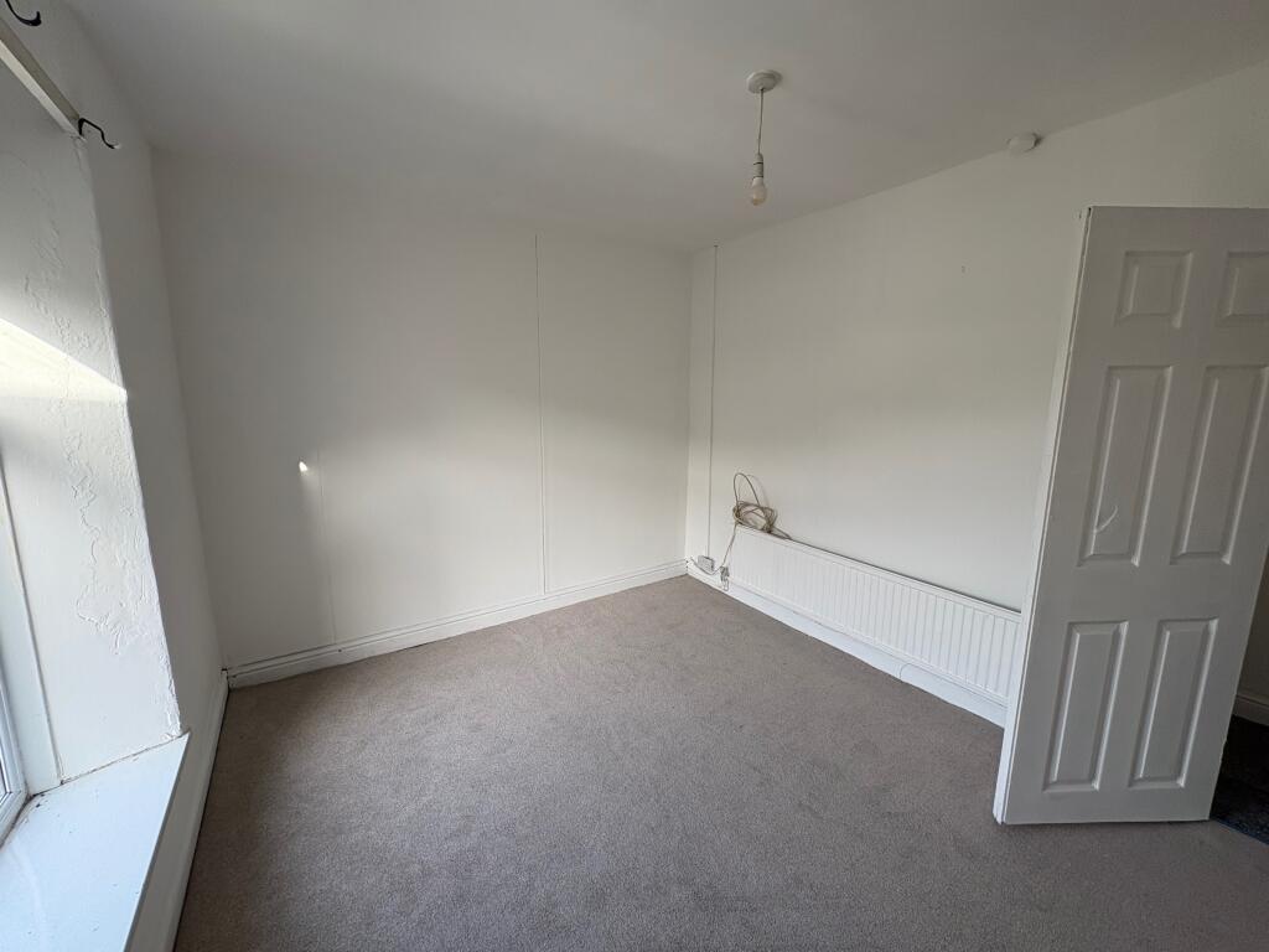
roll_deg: -0.1
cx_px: 634
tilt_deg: -9.3
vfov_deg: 85.7
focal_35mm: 14
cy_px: 476
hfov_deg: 102.1
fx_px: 513
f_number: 2.2
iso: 50
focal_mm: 2.22
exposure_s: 1/99
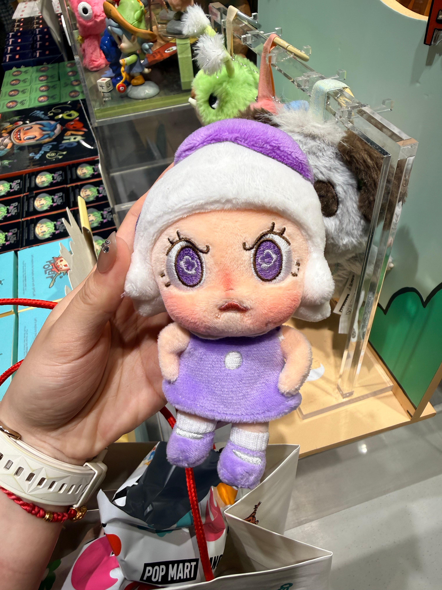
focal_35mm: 24
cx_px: 221
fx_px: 409
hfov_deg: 56.8
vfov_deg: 71.6
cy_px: 295
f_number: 2.2
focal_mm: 2.22
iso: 40
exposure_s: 1/177
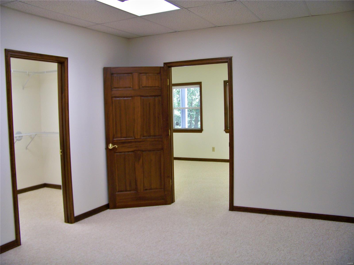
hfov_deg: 55.4
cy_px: 132
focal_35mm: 33
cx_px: 177
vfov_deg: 42.9
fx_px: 337
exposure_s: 1/30
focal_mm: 5.85
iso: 100
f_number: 2.8
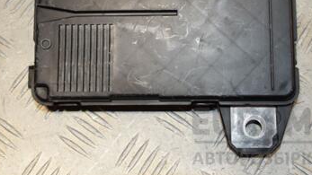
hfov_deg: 27.9
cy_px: 2
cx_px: 175
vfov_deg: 15.6
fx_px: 629
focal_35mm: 76
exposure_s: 1/200
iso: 800
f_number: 8
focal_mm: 28
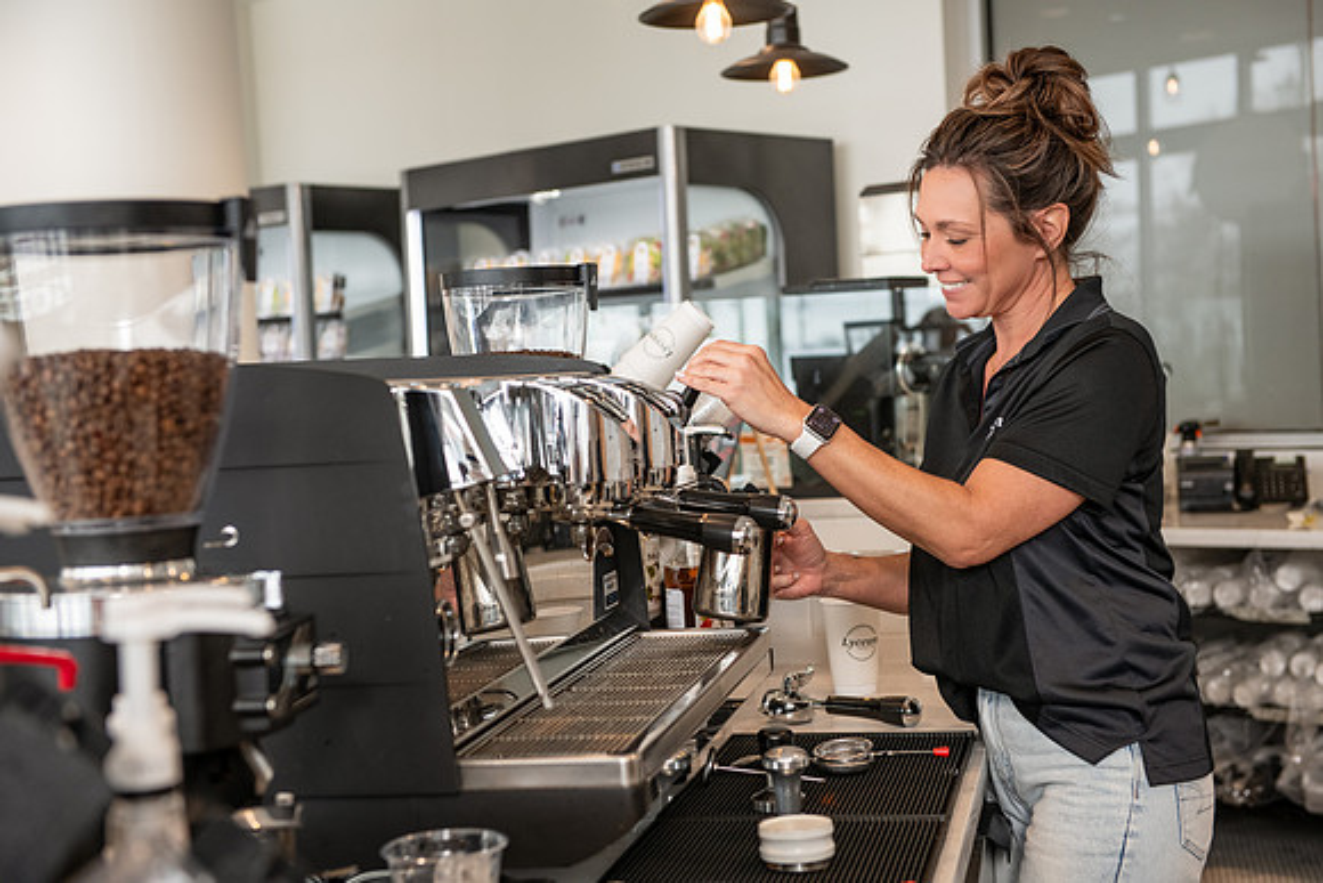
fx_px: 2058
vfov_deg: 24.2
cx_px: 662
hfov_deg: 35.6
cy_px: 442
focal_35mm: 56
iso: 800
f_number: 4
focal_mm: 56
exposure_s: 1/200
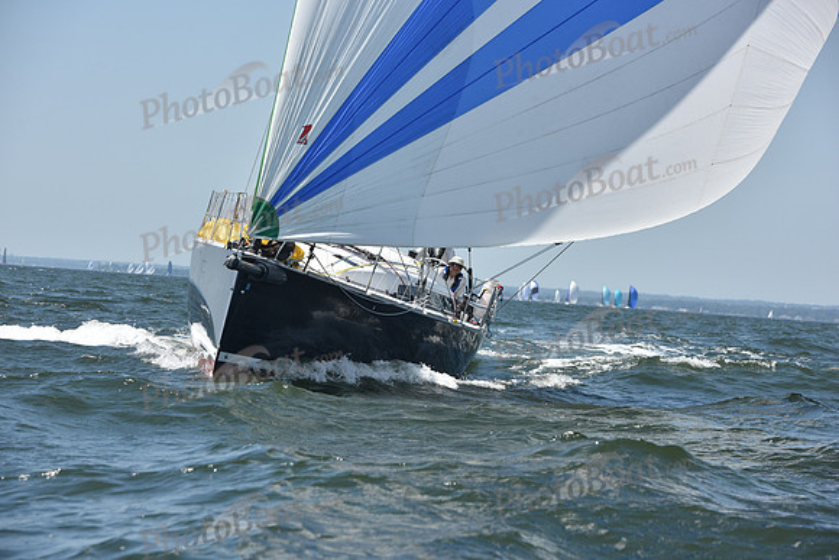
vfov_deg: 10.6
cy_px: 280
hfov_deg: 15.8
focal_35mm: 130
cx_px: 420
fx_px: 3030
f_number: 7.1
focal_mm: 130
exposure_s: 1/1250
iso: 250
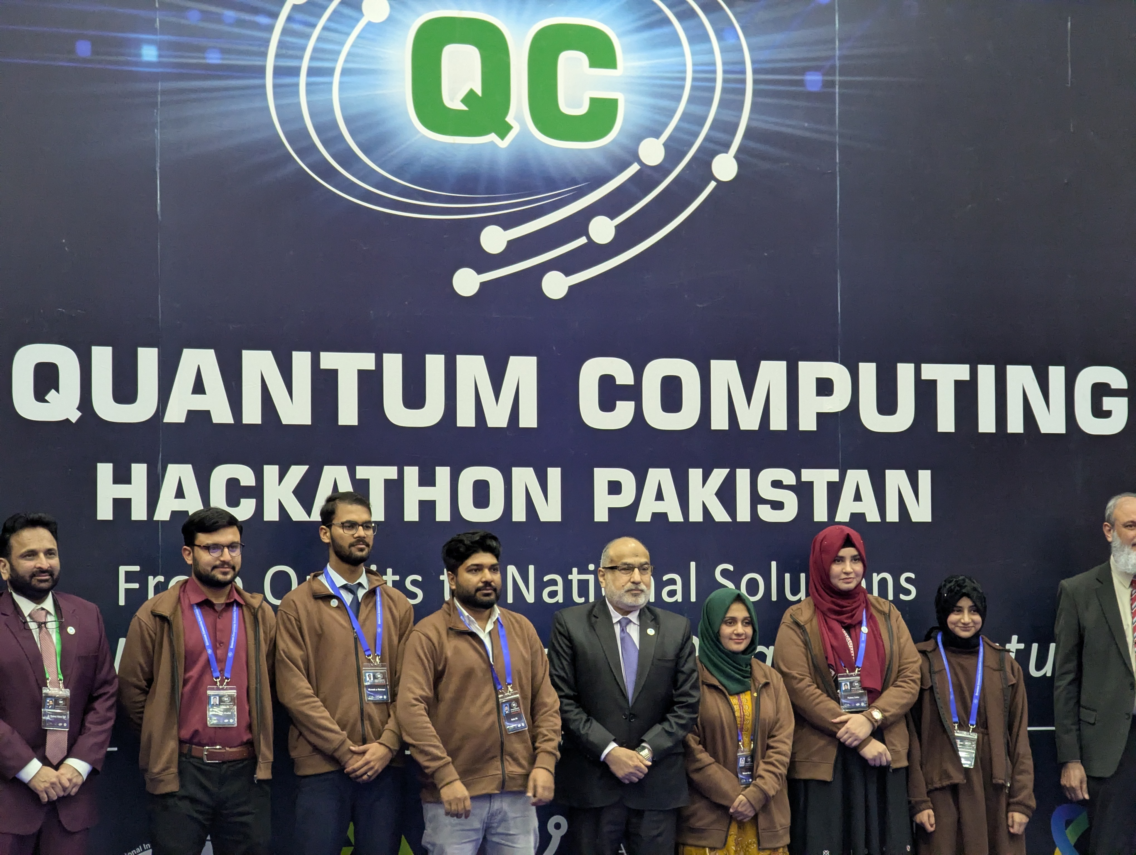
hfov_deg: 18.5
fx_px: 3484
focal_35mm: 106
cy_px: 428
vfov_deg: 14.0
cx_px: 568
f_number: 3.5
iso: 1124
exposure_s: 1/50
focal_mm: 19
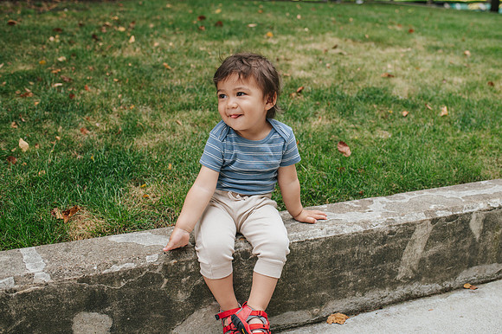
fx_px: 535
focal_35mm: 38
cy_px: 158
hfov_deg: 50.2
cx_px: 265
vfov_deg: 34.6
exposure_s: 1/500
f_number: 3.2
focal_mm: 35
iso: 320
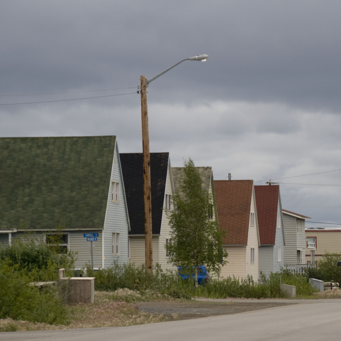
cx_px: 325
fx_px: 2964
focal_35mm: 266
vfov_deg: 6.6
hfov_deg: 6.6
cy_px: 175
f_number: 5.6
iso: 200
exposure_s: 1/250
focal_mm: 95
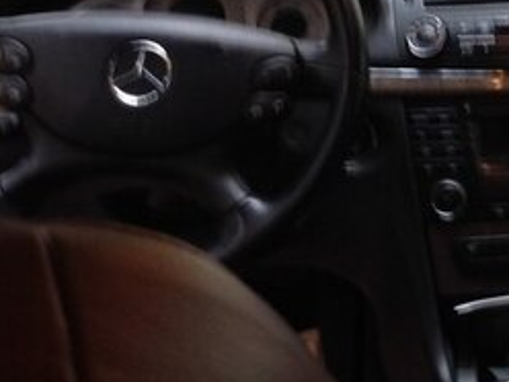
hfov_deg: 20.1
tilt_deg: -5.2
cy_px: -48
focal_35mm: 93
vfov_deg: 15.4
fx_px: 1367
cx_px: 573
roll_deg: +0.6
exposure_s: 1/15
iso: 64
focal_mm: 4.28
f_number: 2.4
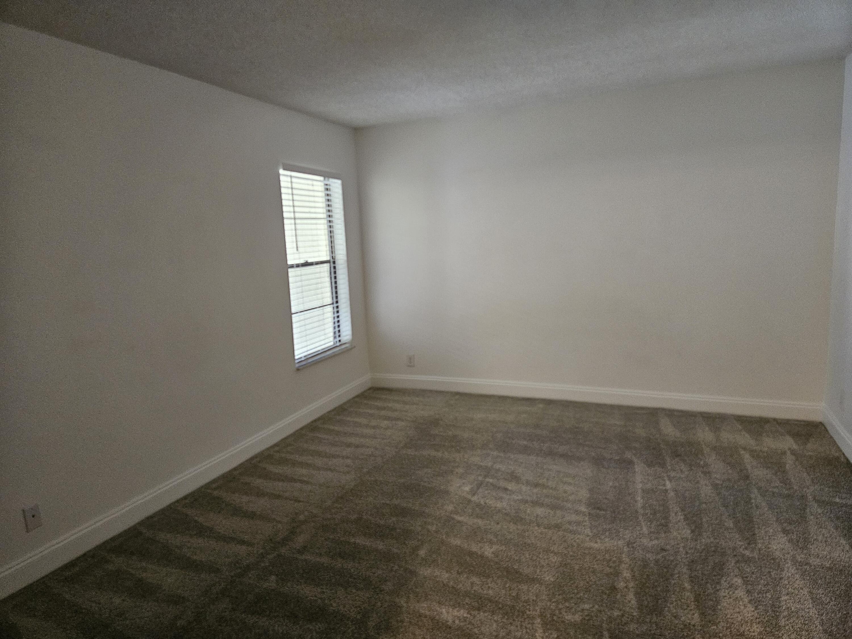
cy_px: 320
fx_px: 566
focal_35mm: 23
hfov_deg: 73.9
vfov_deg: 58.9
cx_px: 426
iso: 500
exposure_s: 1/40
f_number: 1.8
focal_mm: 5.4
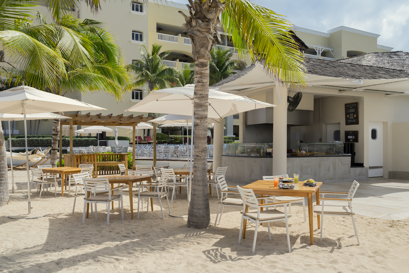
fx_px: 364
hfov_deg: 58.7
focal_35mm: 32
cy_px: 136
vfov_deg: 41.1
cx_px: 204
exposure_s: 1/1250
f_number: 7.1
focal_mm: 32
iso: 320
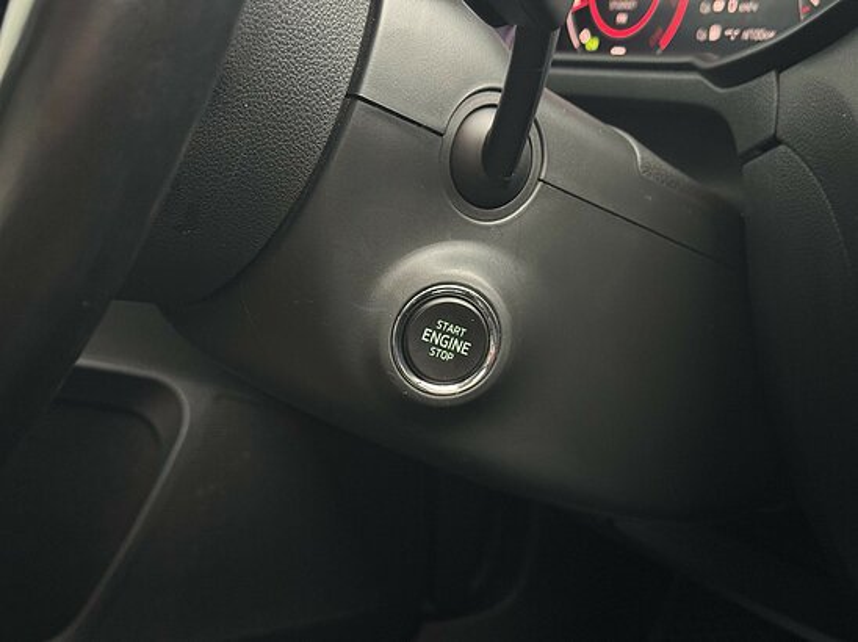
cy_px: 321
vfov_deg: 30.2
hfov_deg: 39.7
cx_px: 429
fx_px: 1189
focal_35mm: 48
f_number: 1.78
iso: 800
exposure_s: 1/18
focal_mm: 6.76
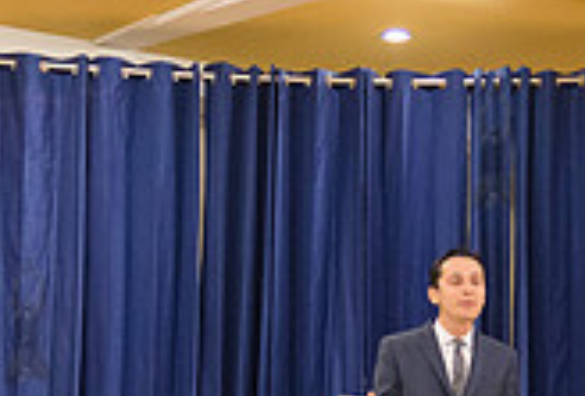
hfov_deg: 16.2
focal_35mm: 125
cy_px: 494
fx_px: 2041
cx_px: 477
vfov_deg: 10.9
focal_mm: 35
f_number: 2.2
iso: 4000
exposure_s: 1/800
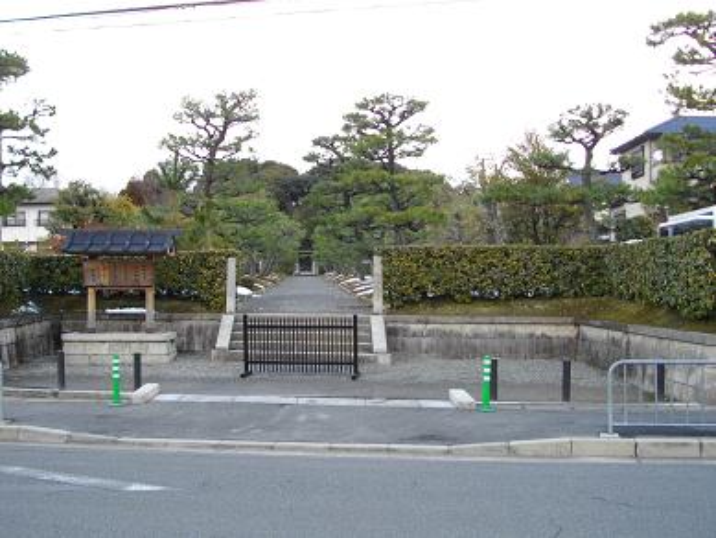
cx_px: 358
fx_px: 828
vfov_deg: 36.0
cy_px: 269
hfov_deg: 46.8
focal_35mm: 40
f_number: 3.2
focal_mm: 7.1
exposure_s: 1/200
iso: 100
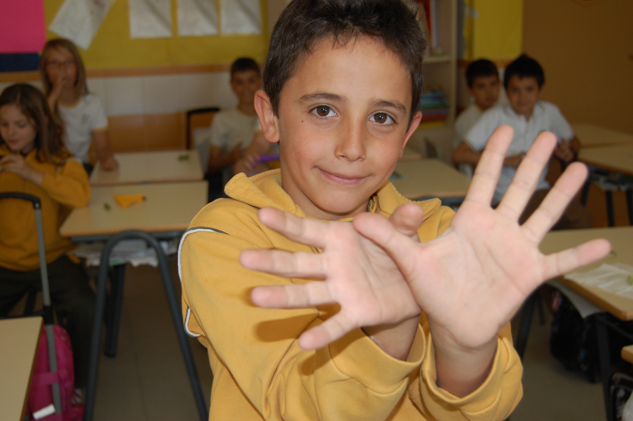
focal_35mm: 48
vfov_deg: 28.0
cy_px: 210
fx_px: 843
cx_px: 316
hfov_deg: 41.1
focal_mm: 32
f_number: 4.5
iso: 400
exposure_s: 1/60
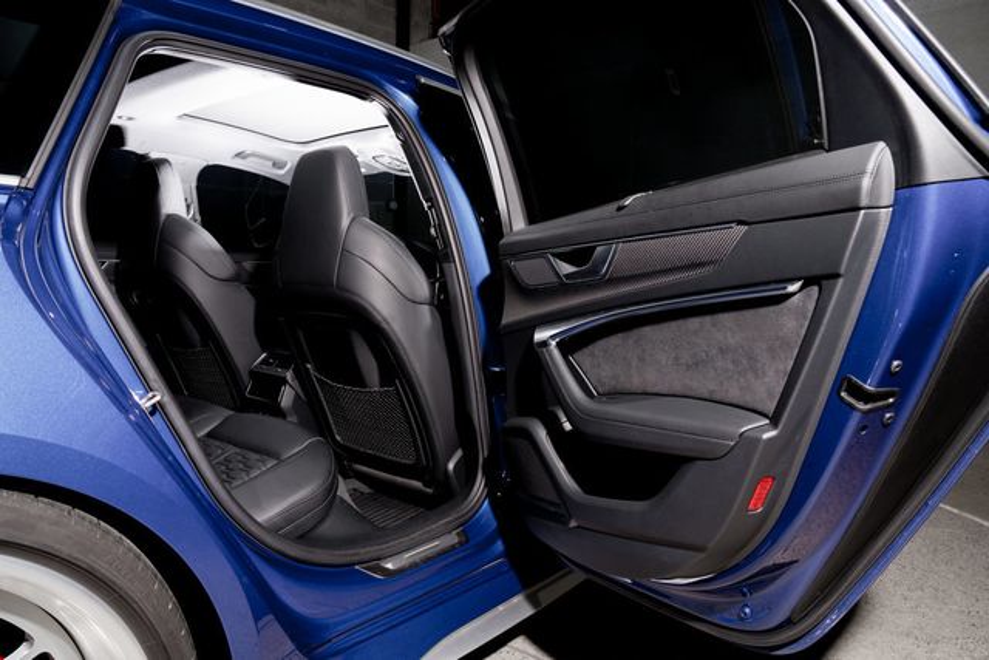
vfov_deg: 53.2
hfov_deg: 73.7
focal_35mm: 24
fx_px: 659
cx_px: 494
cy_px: 330
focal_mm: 24
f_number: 8
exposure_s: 1/160
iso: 250
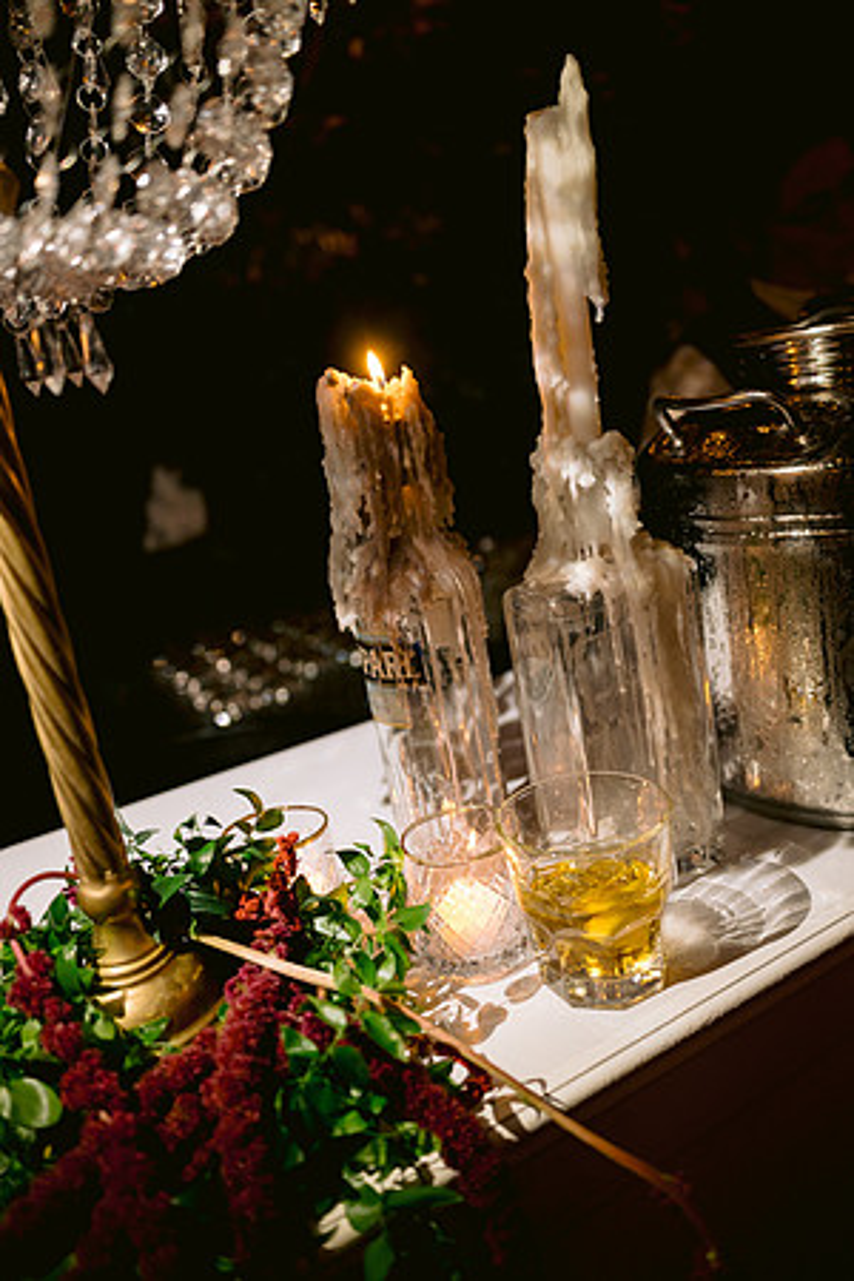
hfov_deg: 46.4
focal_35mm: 28
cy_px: 640
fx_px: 996
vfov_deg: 65.5
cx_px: 427
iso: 800
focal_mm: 28
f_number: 2.8
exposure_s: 1/80
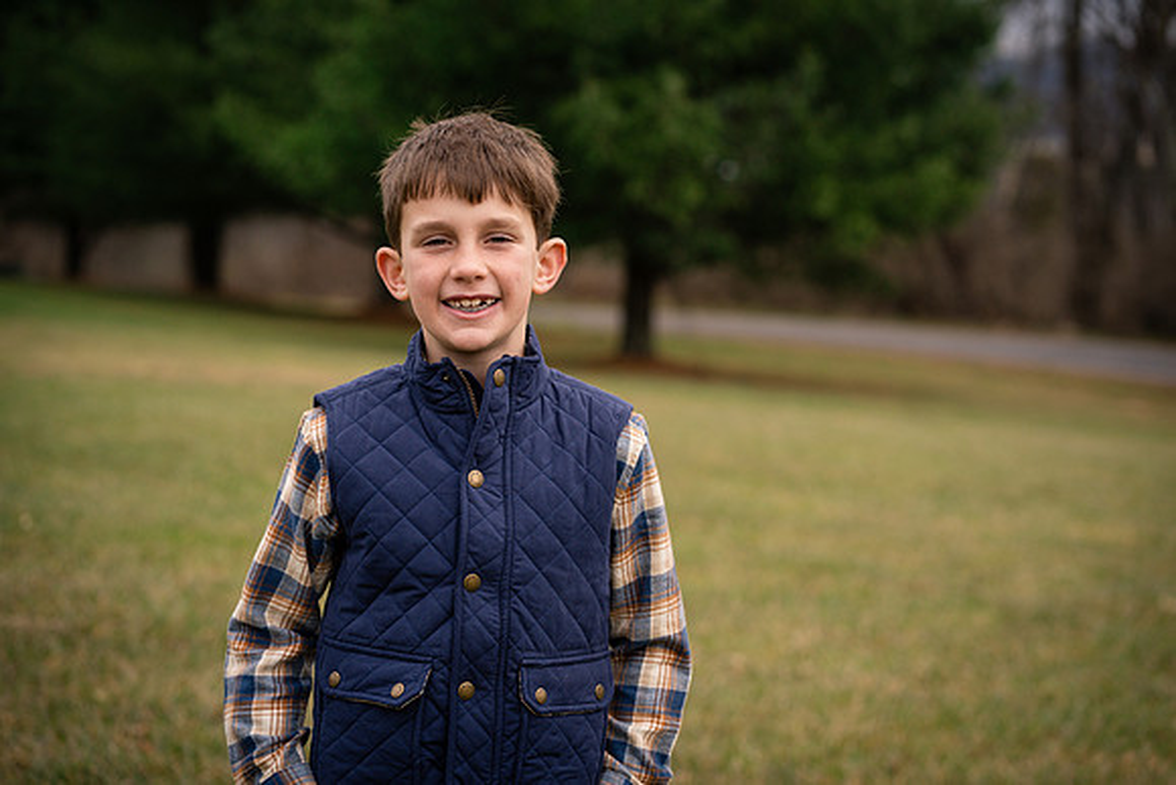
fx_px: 2852
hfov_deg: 23.3
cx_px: 604
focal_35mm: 87
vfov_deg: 15.7
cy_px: 382
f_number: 4
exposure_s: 1/1000
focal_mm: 85
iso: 320
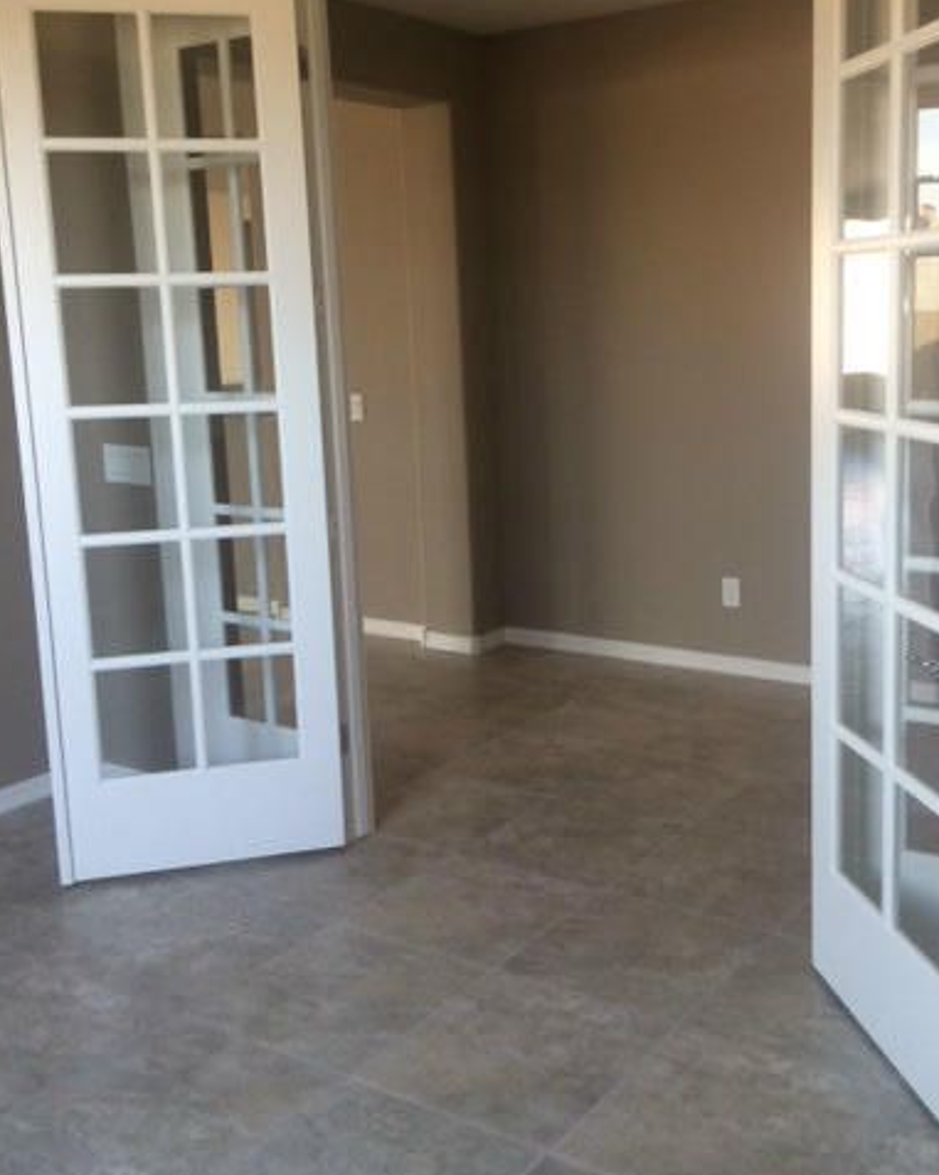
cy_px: 522
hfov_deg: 39.0
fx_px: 1321
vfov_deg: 47.9
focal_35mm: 38
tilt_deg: -8.7
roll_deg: +2.8
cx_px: 564
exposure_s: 1/30
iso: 80
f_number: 2.2
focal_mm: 4.15
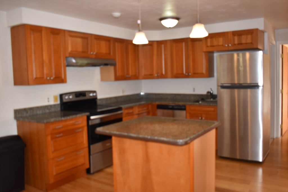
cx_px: 144
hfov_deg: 59.5
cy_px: 96
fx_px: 252
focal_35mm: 32
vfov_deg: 41.7
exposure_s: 1/160
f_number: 3.8
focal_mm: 21
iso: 800
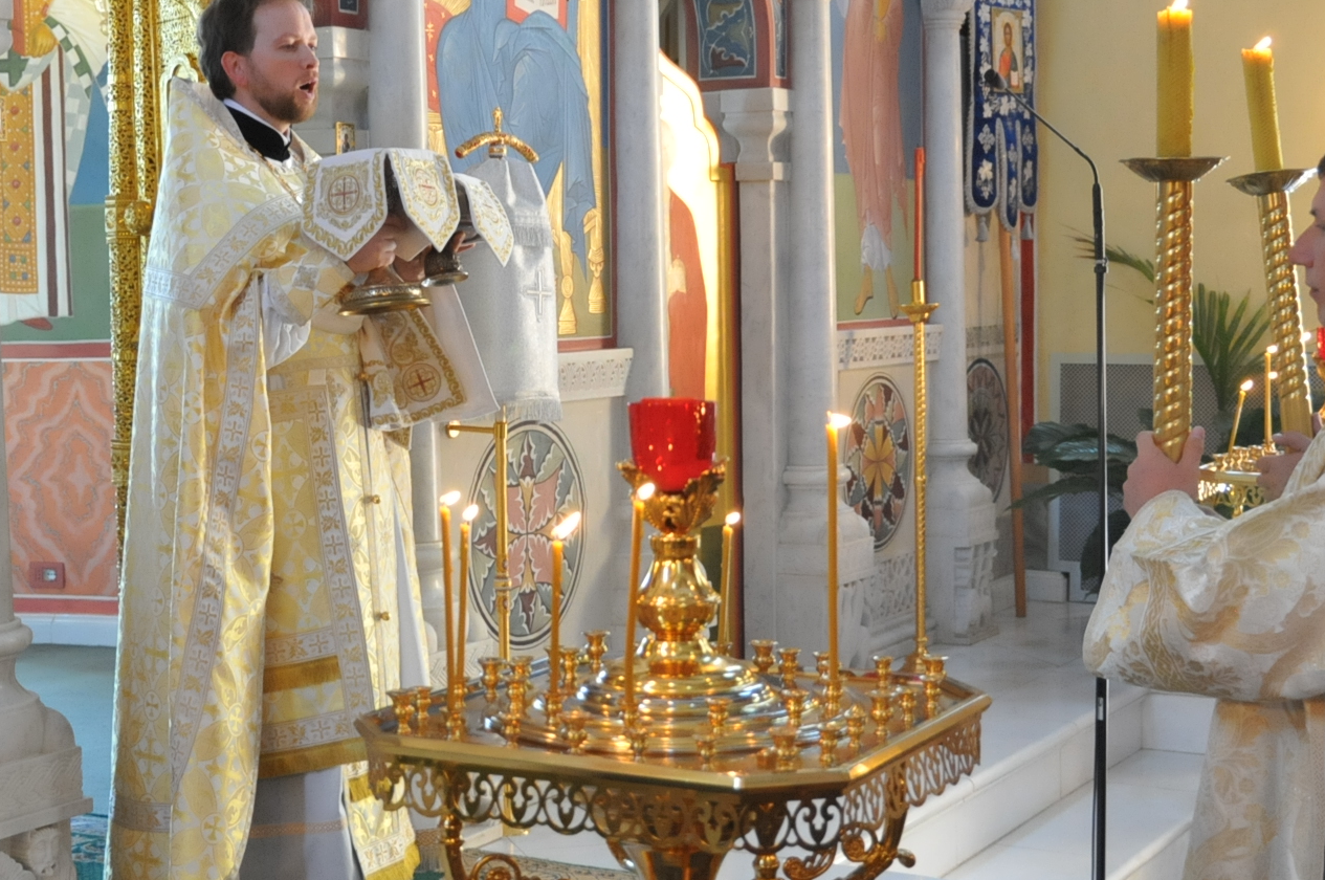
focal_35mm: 61
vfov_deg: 22.2
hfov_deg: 32.8
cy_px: 408
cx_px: 544
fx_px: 2242
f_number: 4
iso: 1600
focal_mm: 24
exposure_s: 1/60
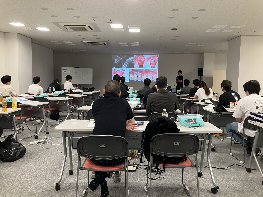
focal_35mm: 28
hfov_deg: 63.4
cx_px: 132
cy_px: 98
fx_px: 213
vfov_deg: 49.7
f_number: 1.8
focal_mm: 3.99
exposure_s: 1/60
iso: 100
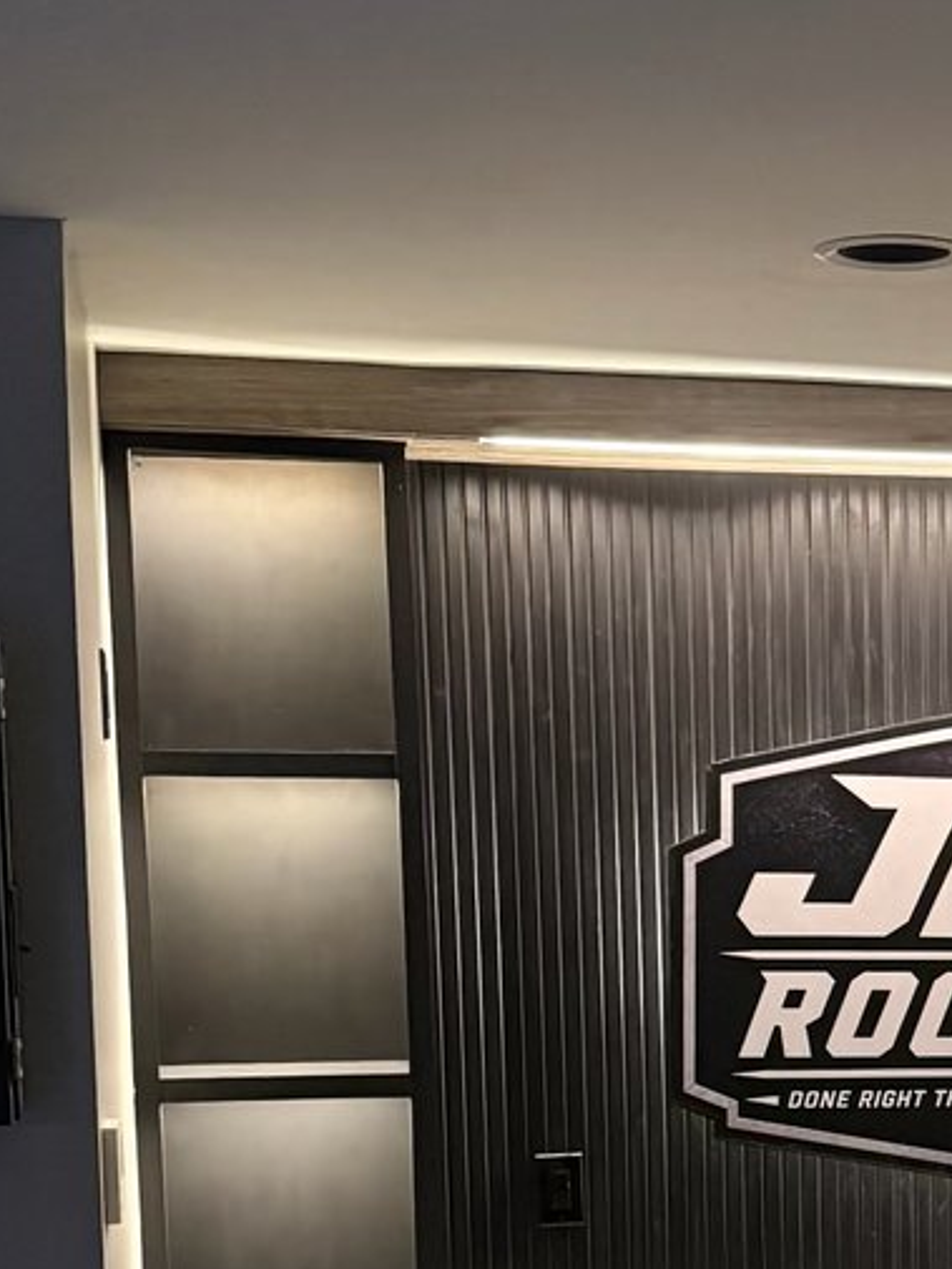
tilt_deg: -7.5
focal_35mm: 76
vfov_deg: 24.7
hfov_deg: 18.5
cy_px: 1200
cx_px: 1093
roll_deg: -1.6
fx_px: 2786
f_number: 1.78
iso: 800
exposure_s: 1/30
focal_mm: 6.76
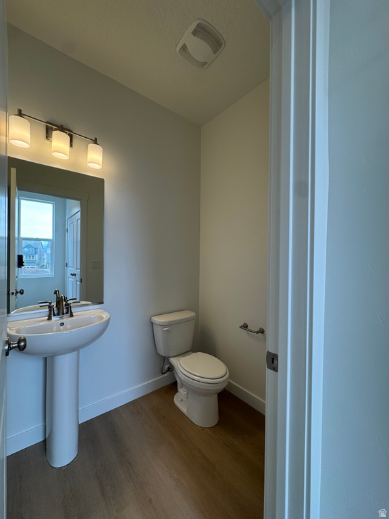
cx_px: 194
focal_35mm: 14
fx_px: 210
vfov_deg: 102.1
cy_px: 260
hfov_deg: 85.7
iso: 50
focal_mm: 2.22
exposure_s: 1/120
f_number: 2.2
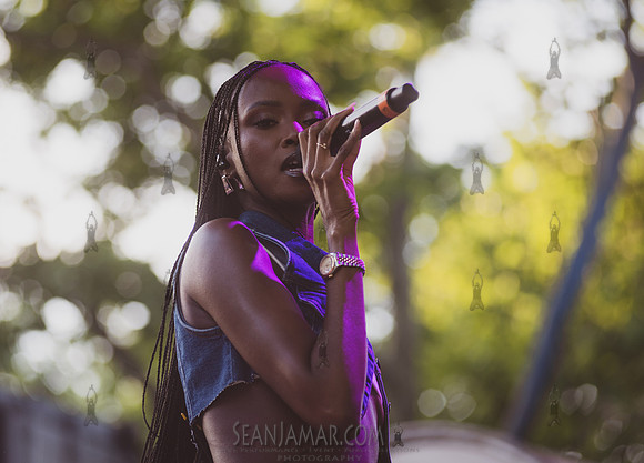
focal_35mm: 160
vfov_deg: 9.0
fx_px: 2936
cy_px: 224
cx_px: 280
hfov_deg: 12.5
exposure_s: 1/640
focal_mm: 145
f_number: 3.5
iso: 500
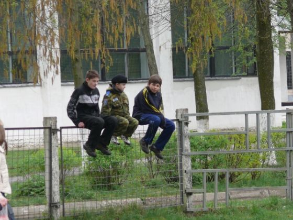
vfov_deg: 4.4
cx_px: 146
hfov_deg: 5.8
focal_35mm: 340
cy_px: 110
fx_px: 2878
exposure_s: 1/125
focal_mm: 40.4
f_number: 3.6
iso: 100
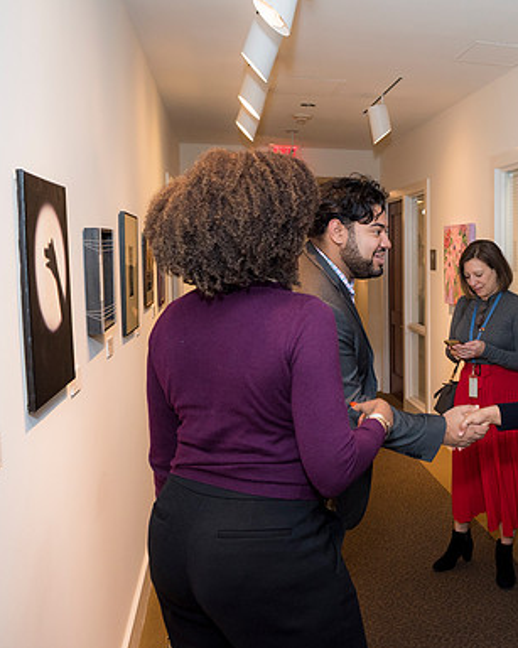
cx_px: 488
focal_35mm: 36
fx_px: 690
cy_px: 310
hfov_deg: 37.8
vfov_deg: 50.3
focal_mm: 24
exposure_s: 1/125
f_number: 5
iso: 800
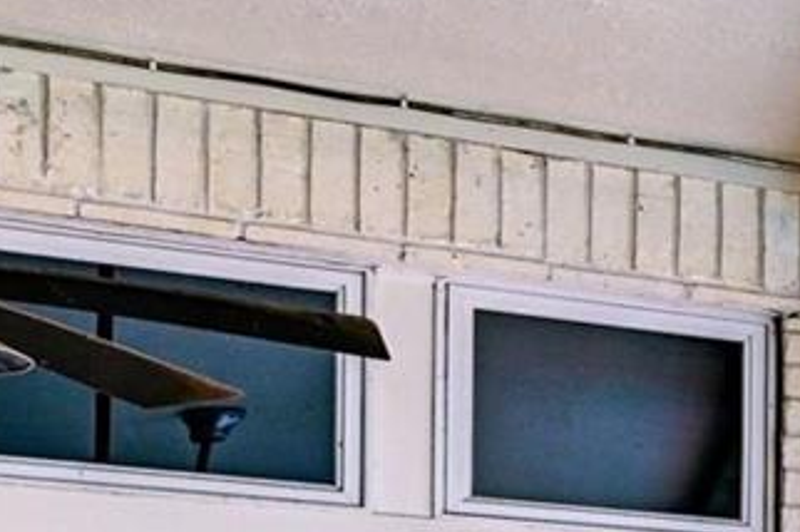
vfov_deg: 11.5
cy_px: 915
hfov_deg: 11.4
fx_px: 2468
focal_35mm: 111
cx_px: 2373
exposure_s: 1/500
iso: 400
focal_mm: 17.5
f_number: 8
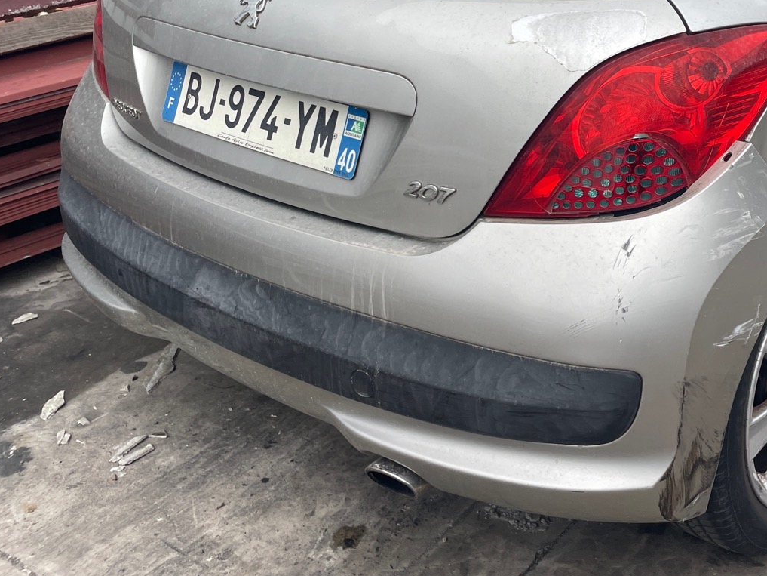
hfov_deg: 39.3
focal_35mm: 46
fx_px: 1019
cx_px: 638
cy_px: 103
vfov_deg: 30.6
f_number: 1.6
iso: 32
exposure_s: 1/1024
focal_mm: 4.2
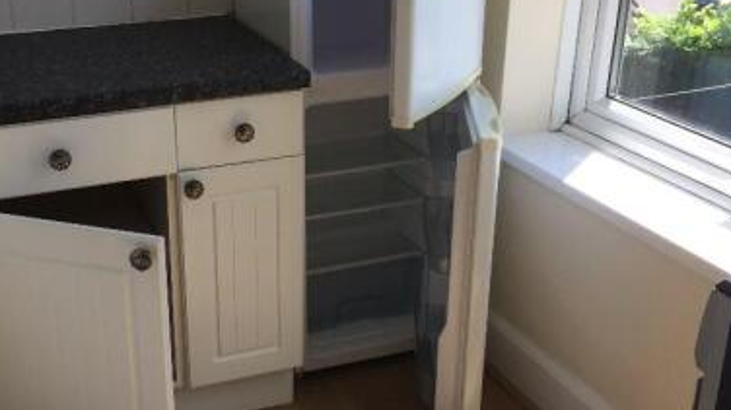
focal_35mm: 49
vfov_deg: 24.4
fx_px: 949
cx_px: 250
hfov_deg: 41.6
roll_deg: +0.5
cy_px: 213
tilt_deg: -25.2
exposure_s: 1/414
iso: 32
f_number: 2.2
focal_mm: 4.15
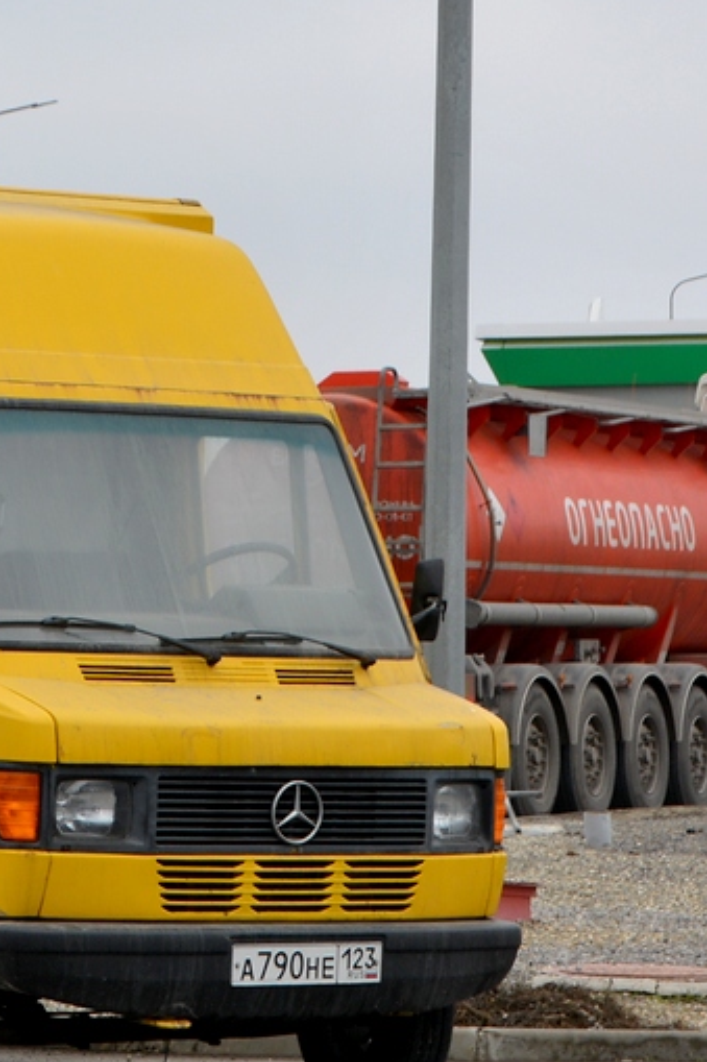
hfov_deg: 7.4
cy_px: 444
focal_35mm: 184
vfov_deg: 11.2
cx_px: -111
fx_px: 5424
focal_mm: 52
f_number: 8
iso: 180
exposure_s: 1/250
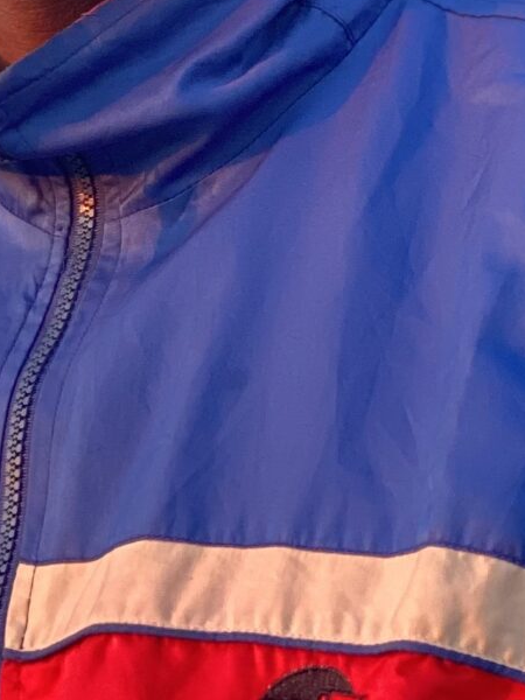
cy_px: -456
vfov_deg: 8.6
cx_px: 82
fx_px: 4489
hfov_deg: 6.7
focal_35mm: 222
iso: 40
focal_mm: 6
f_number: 2
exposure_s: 1/122
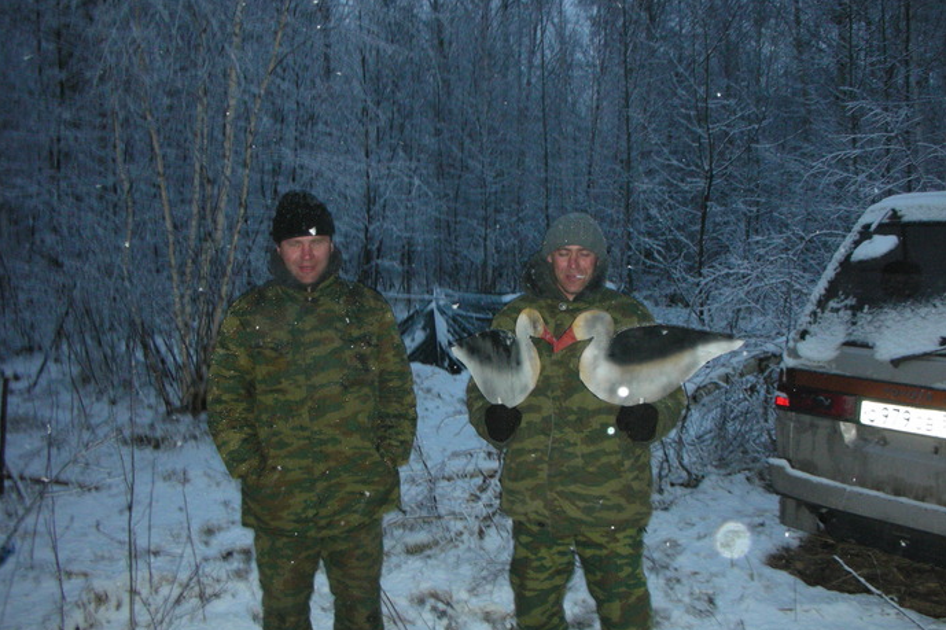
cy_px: 337
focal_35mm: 37
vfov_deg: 35.9
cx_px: 468
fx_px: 972
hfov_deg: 51.9
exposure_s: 1/60.1
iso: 200
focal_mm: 5.8
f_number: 3
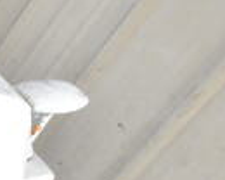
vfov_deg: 12.6
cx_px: -268
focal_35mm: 119
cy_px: 224
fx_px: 792
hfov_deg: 13.2
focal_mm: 18
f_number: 6.3
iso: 1600
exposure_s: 1/160
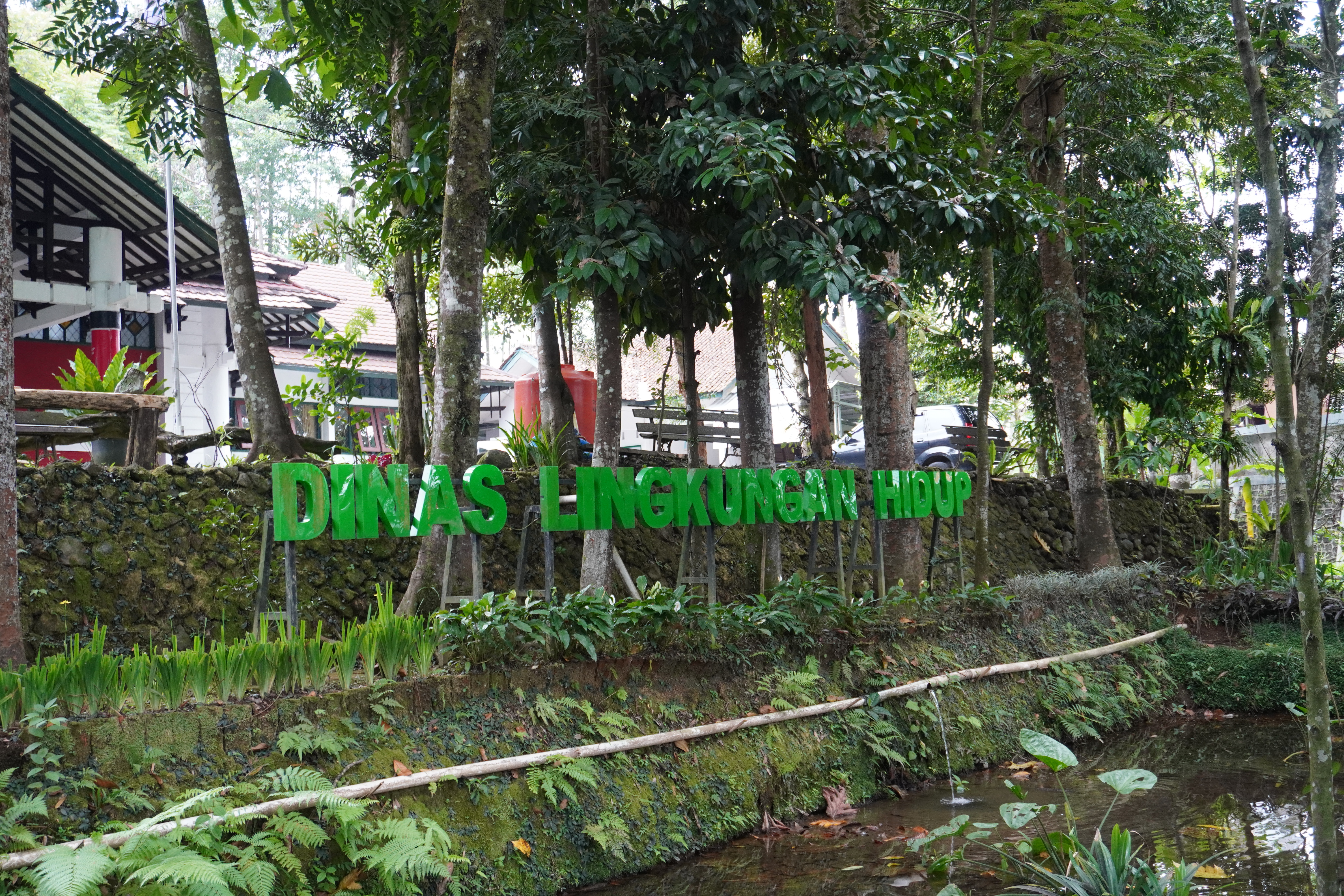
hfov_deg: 49.6
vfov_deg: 34.2
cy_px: 448
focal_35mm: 39
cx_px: 672
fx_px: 1456
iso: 1000
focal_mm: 26
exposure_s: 1/160
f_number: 4.5
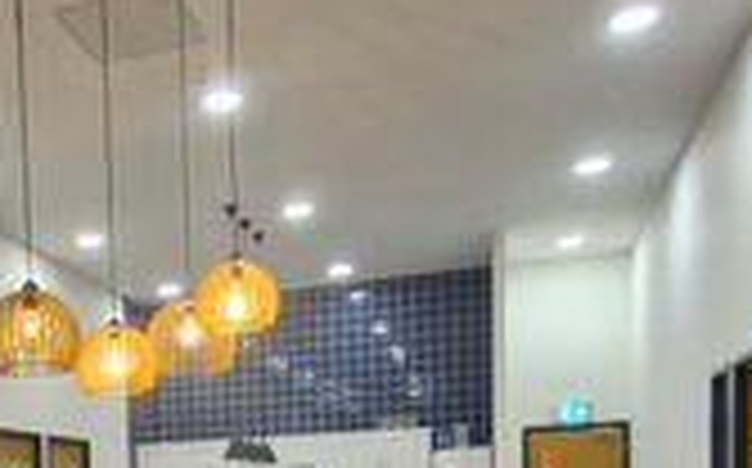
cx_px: 135
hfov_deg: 53.7
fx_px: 676
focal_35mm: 33
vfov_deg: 32.3
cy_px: 549
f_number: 2.2
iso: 200
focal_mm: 1.74
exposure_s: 1/50
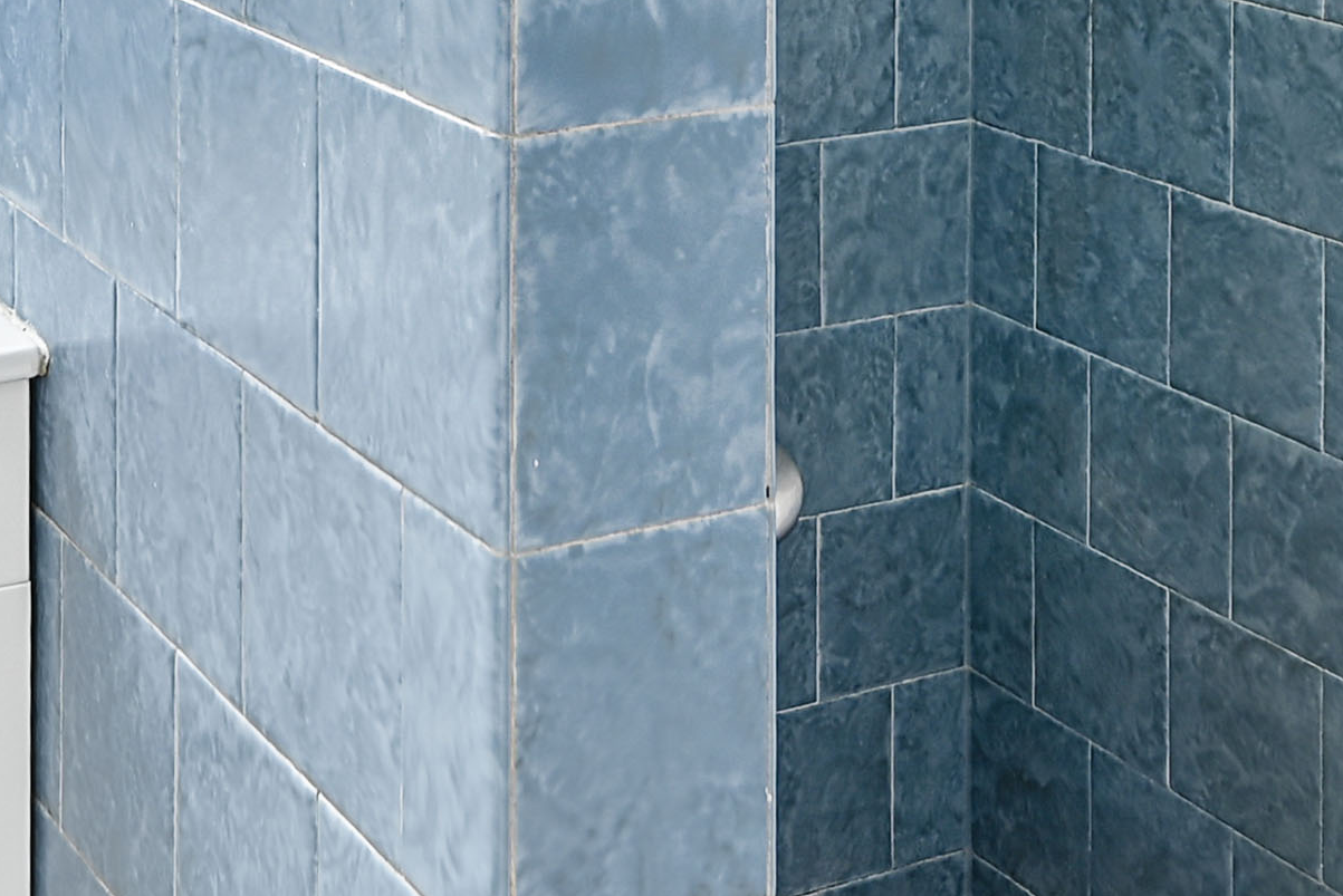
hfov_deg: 28.4
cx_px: 317
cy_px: -386
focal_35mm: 70
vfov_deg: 17.7
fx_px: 2612
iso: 100
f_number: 5.6
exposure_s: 1/6
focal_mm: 14
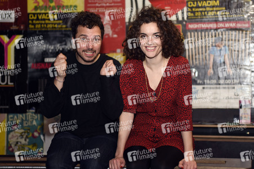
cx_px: 127
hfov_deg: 28.9
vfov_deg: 19.4
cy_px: 84
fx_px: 494
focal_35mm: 70
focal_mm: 70
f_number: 2.8
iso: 800
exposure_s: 1/200
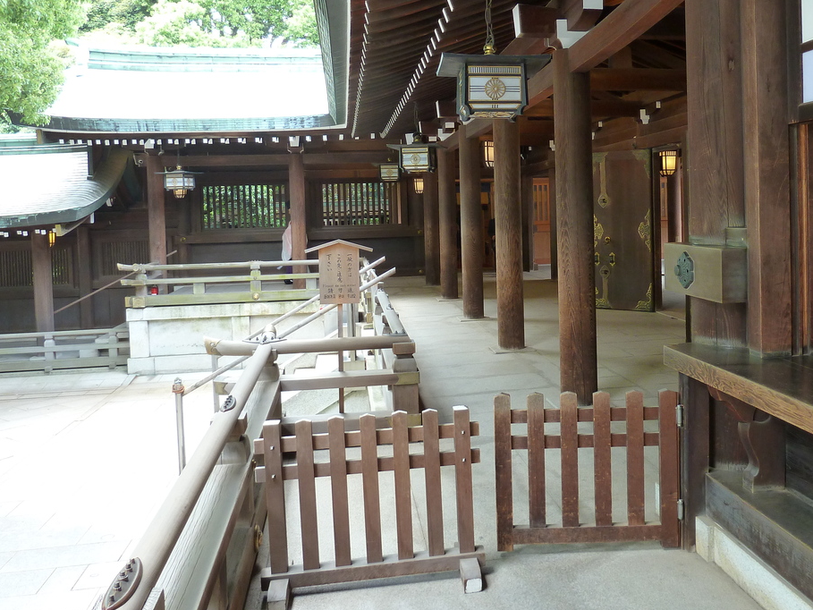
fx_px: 775
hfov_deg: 54.8
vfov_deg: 42.7
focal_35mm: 33
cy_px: 237
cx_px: 503
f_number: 3.3
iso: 160
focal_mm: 4.1
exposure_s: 1/30
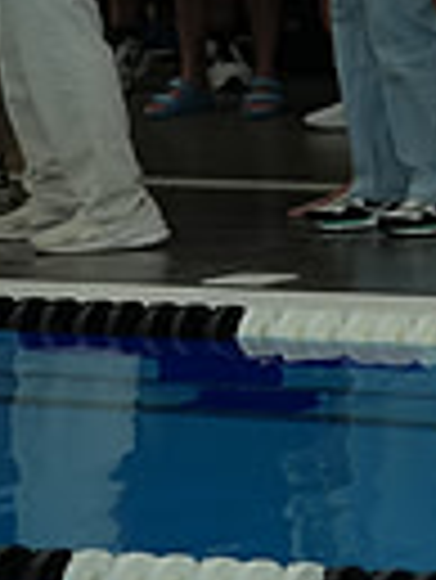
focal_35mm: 388
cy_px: -250
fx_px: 6505
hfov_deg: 3.7
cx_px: 1268
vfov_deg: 5.1
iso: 1600
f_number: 4
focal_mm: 90
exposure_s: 1/1000
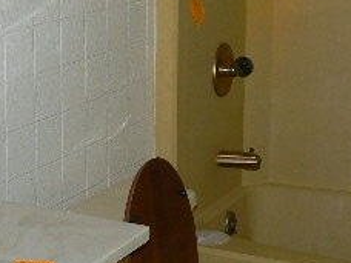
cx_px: 192
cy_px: 0
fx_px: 1024
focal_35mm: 101
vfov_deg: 14.4
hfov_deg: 19.4
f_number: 2.8
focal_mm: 6
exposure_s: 1/30
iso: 100
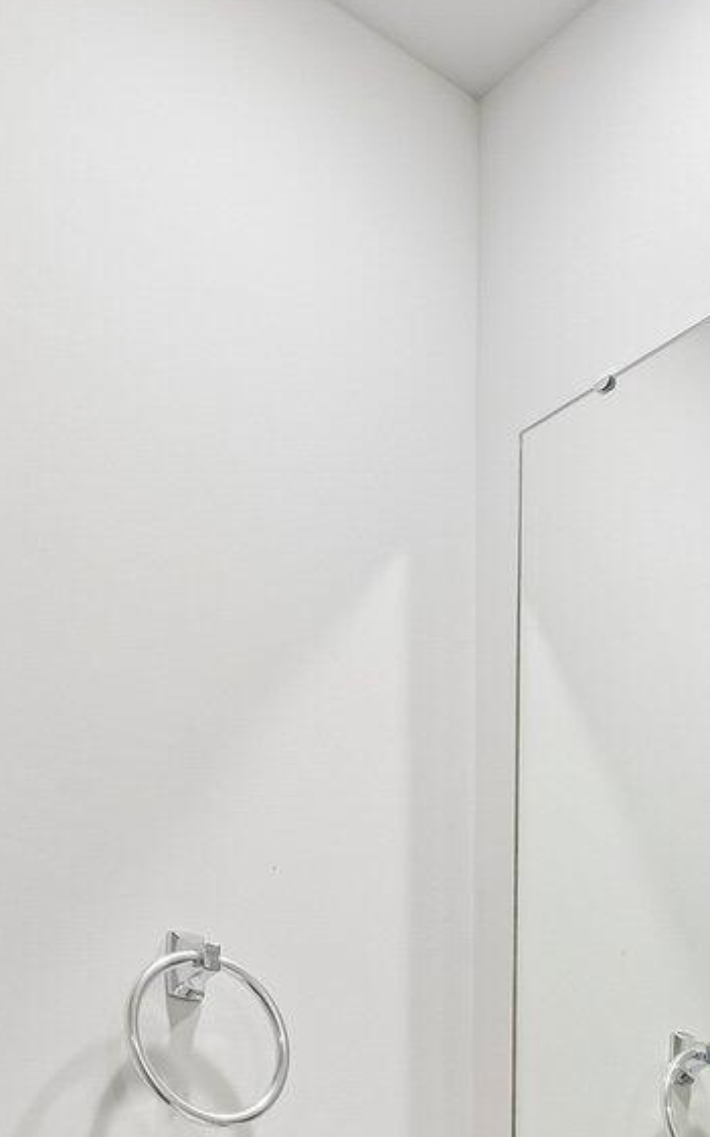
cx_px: 540
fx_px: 1611
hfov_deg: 24.6
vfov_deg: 32.8
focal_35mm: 52
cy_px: 1320
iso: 200
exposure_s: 1/8
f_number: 9
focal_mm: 14
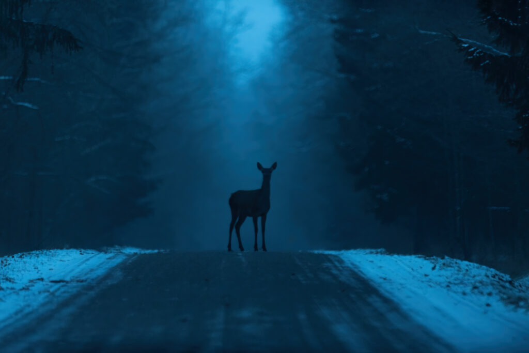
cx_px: 264
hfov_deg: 5.2
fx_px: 5878
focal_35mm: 400
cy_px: 176
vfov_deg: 3.4
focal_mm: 400
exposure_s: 1/160
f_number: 2.8
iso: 2500
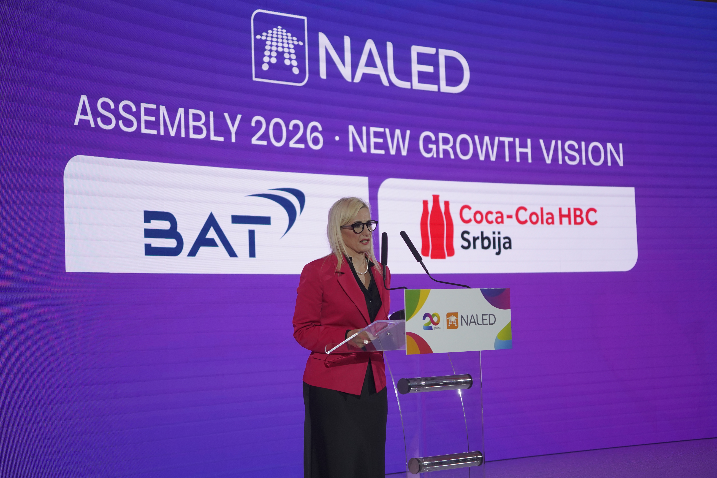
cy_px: 239
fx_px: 1394
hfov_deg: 28.8
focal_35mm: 70
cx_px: 358
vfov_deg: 19.5
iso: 1600
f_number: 4
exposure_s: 1/400
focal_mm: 70
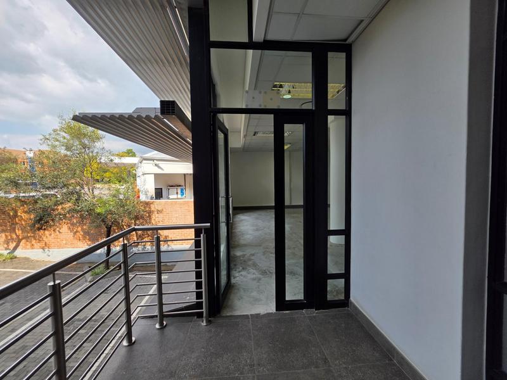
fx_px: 190
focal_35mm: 13
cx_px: 254
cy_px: 190
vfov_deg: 89.9
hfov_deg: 106.2
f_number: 1.9
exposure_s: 1/944
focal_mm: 2.2
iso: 40
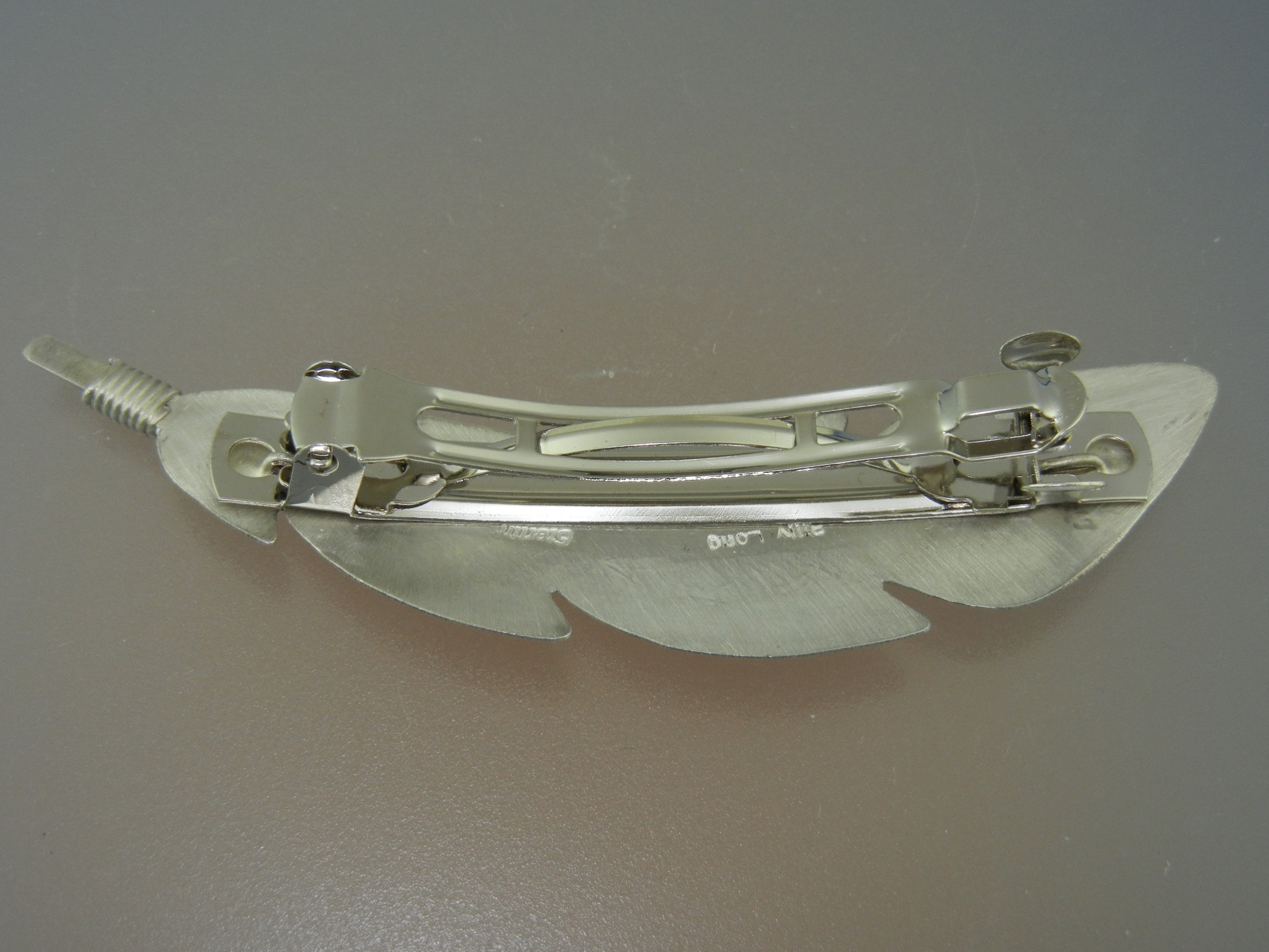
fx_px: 2493
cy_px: 476
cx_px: 634
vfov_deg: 21.6
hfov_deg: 28.6
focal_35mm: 68
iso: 200
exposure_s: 1/30
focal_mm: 12.2
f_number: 4.1
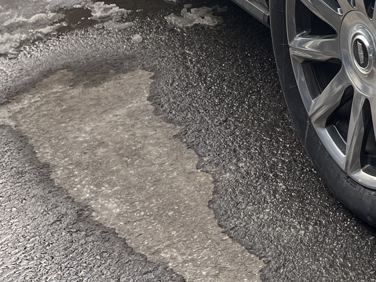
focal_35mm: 87
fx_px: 945
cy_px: -189
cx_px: 494
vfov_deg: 15.2
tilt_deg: -12.7
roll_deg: +2.1
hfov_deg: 20.5
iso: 50
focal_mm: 5.1
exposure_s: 1/513
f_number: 1.6
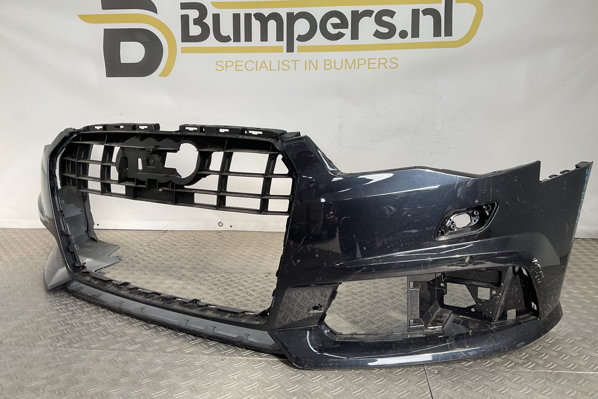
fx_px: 515
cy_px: 192
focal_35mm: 31
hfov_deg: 60.3
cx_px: 306
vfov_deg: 42.3
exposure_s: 1/266
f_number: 1.8
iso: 16
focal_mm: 3
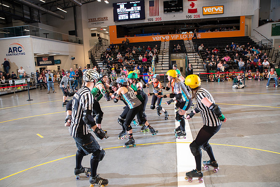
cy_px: 94
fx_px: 187
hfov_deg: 73.7
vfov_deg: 53.2
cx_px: 140
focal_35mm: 24
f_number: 5.6
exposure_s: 1/160
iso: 640
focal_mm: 24
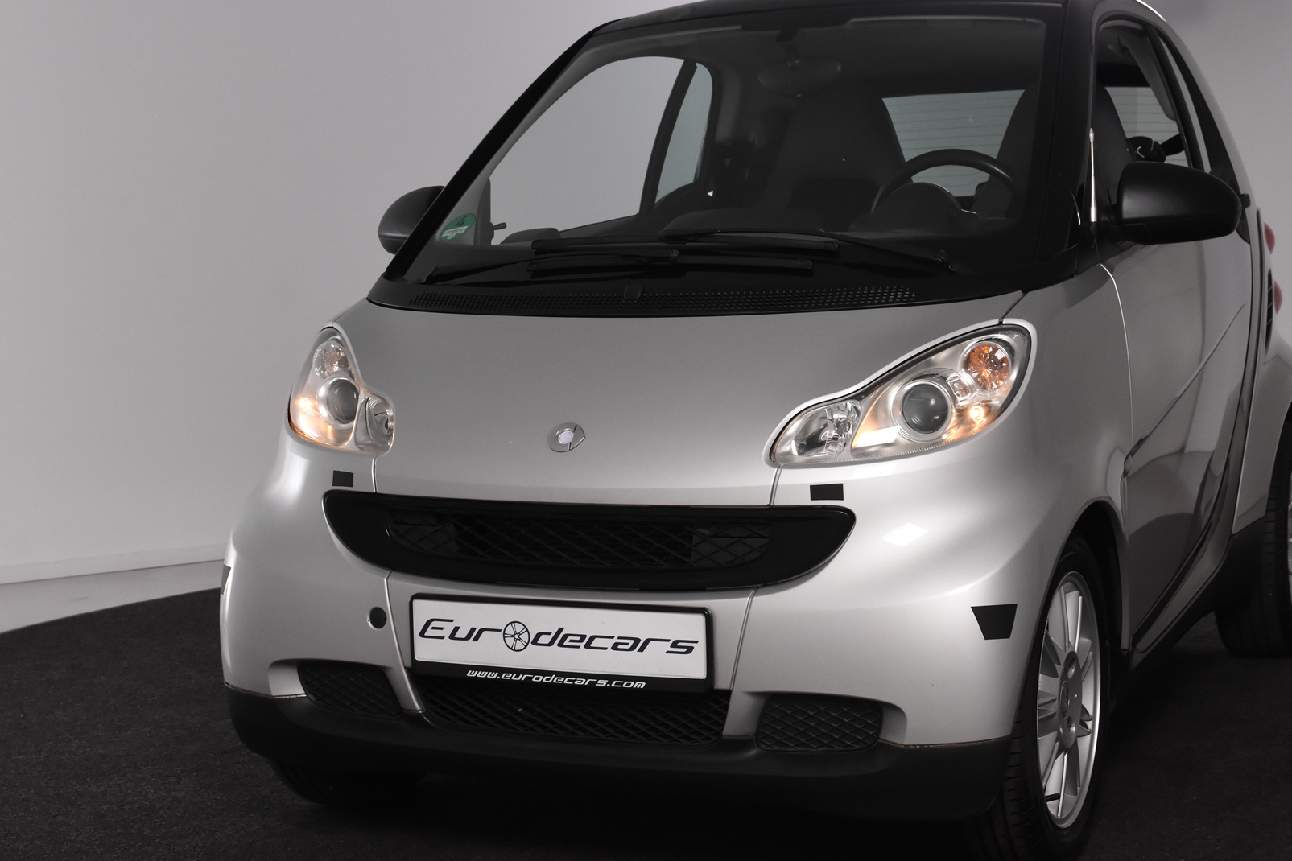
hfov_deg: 32.9
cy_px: 488
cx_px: 699
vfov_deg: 22.2
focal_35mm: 61
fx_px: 2189
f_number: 6.3
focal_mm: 34
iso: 1600
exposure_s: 1/160
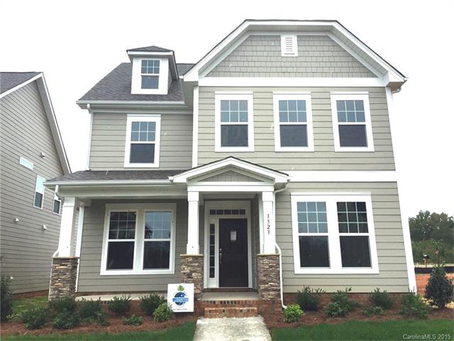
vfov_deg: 48.2
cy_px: 170
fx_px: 380
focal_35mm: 29
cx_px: 227
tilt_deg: +15.0
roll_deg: -0.3
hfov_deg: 61.7
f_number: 2.2
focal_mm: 4.15
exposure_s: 1/1236
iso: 32
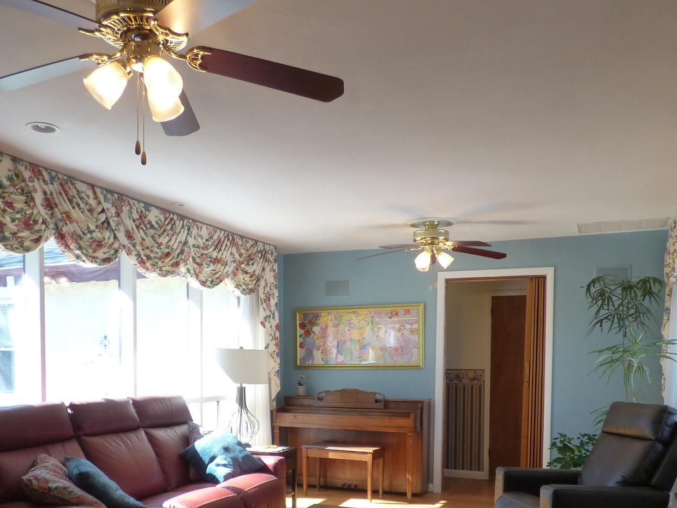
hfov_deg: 55.2
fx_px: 645
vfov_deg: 41.3
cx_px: 291
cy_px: 397
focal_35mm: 33
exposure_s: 1/80
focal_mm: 3.58
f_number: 2.8
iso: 160
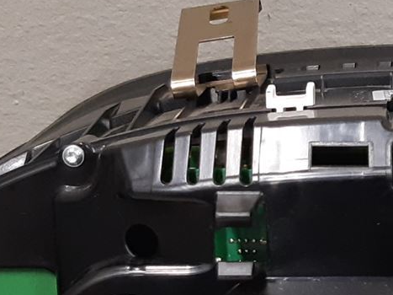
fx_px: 1294
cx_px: 380
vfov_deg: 12.9
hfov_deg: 16.9
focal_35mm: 114
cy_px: 272
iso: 200
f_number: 1.7
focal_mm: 3.93
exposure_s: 1/50
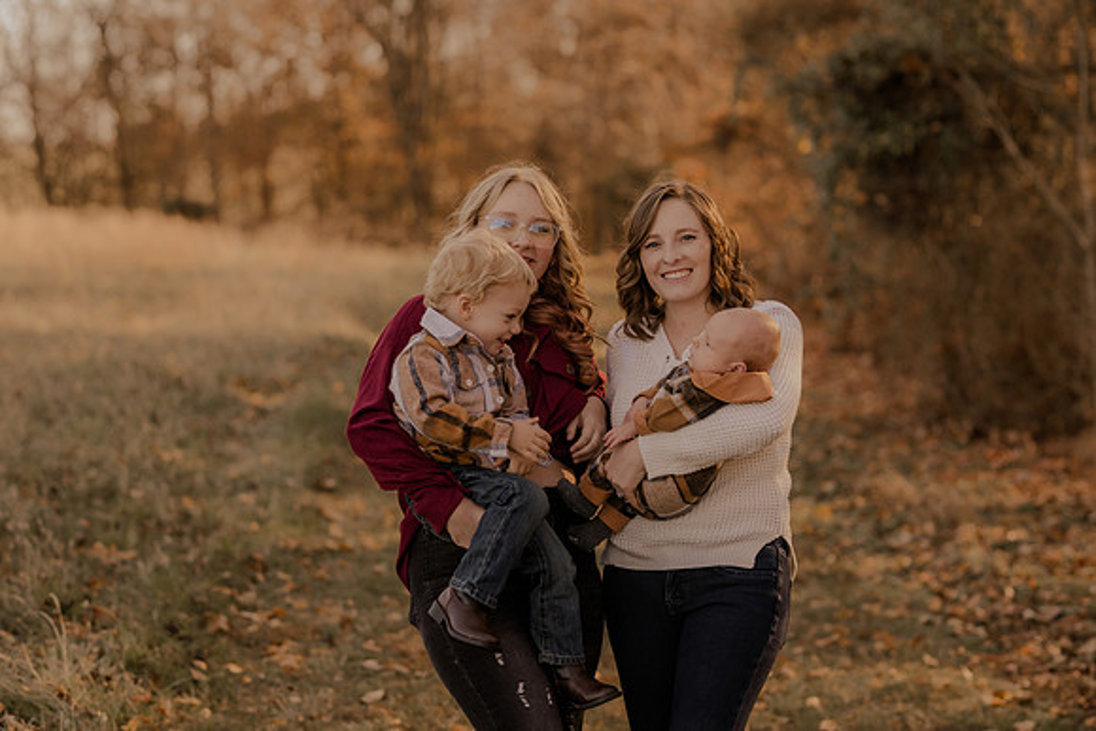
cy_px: 366
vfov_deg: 16.1
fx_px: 2588
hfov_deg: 23.9
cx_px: 548
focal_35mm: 85
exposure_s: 1/400
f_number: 2.8
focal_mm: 85
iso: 200
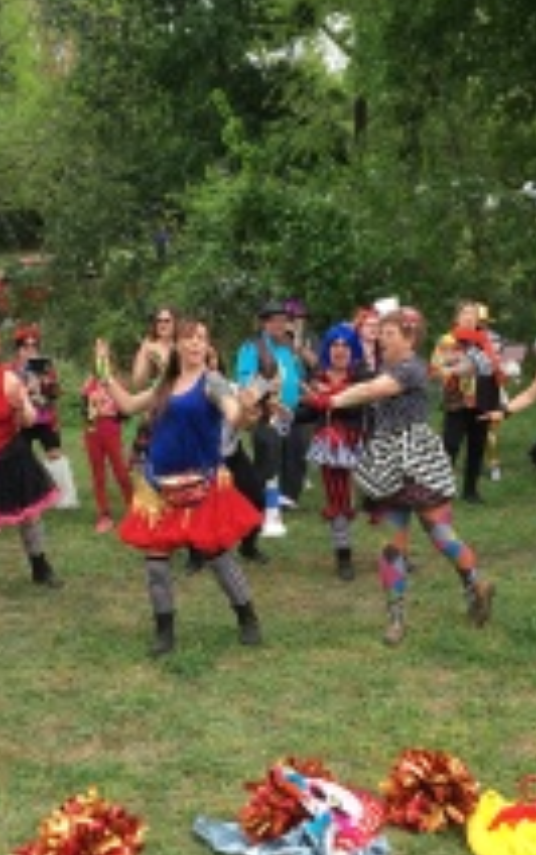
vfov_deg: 38.1
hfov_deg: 24.5
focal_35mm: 53
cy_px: 423
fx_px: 1235
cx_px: 278
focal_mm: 4.15
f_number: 2.2
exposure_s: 1/224
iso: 25
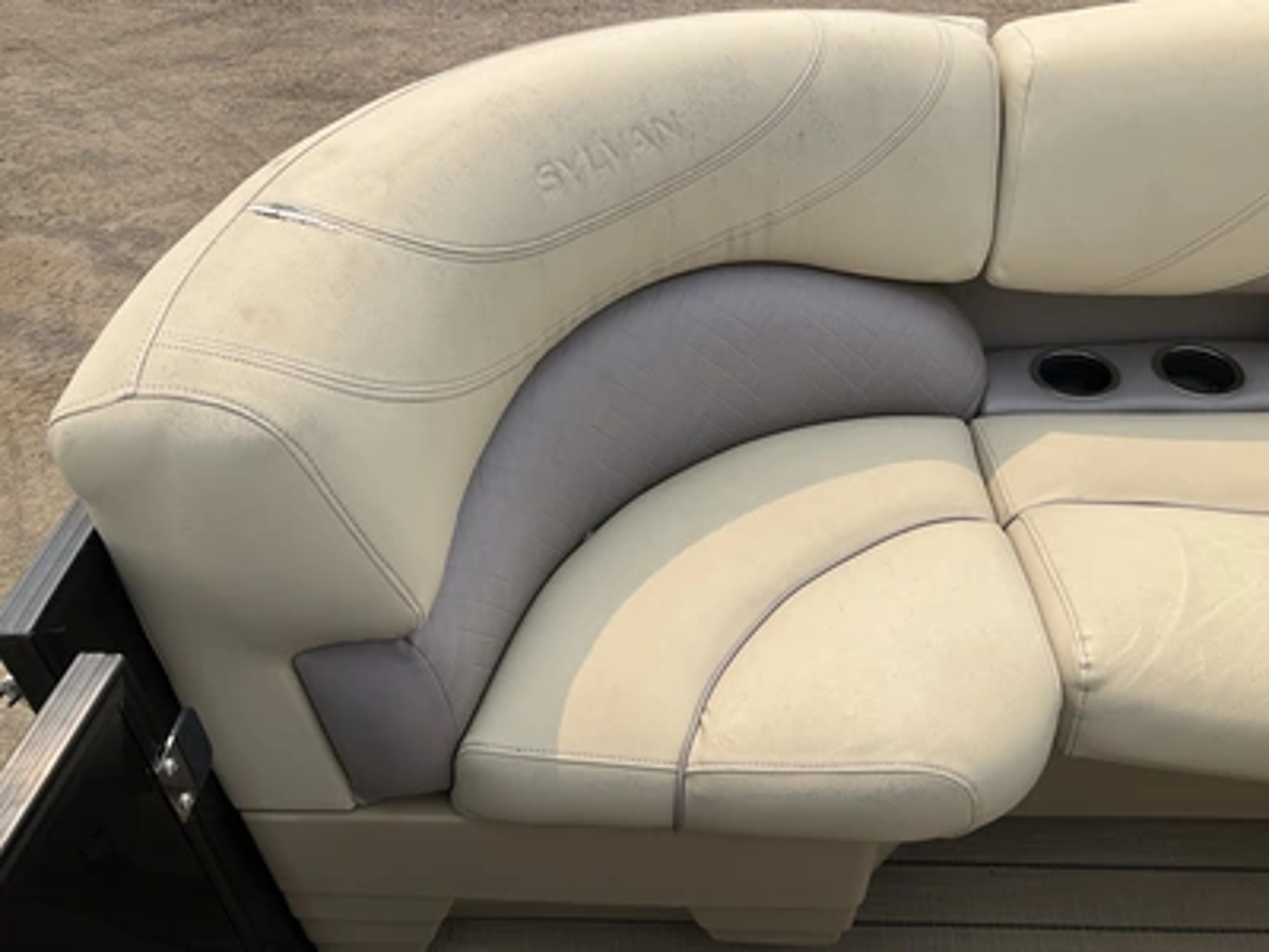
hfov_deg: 61.7
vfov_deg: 48.2
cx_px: 634
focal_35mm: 29
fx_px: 1063
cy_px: 476
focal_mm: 3
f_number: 1.8
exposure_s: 1/2320
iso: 25
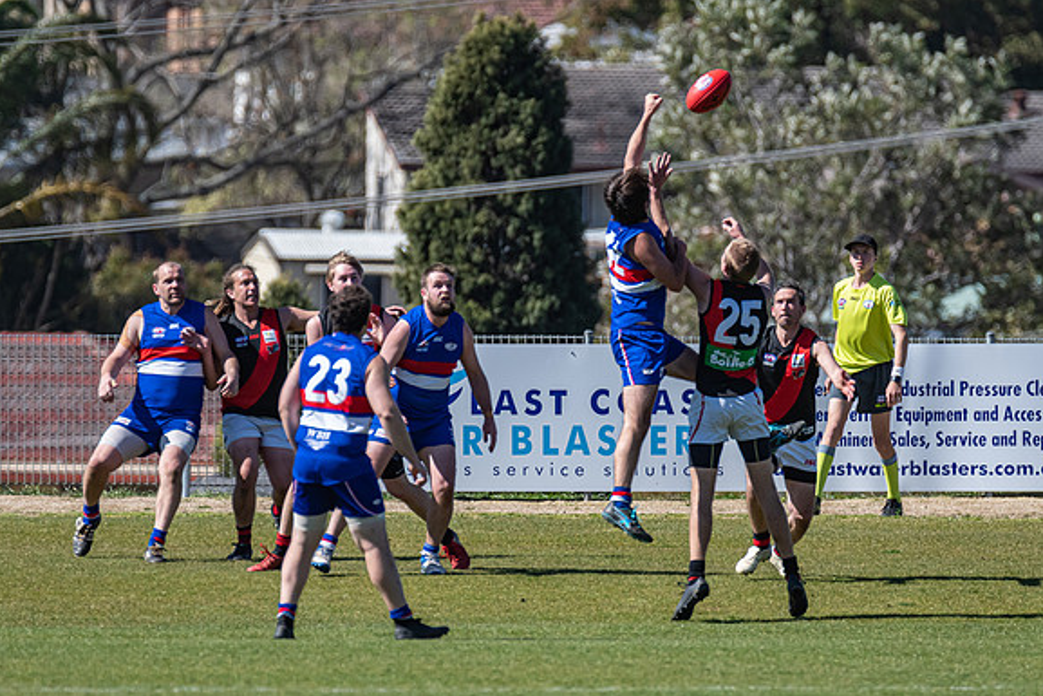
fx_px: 23211
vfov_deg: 1.7
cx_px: 546
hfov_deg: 2.6
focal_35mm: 801
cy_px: 369
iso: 800
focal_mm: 500
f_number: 8
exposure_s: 1/2500
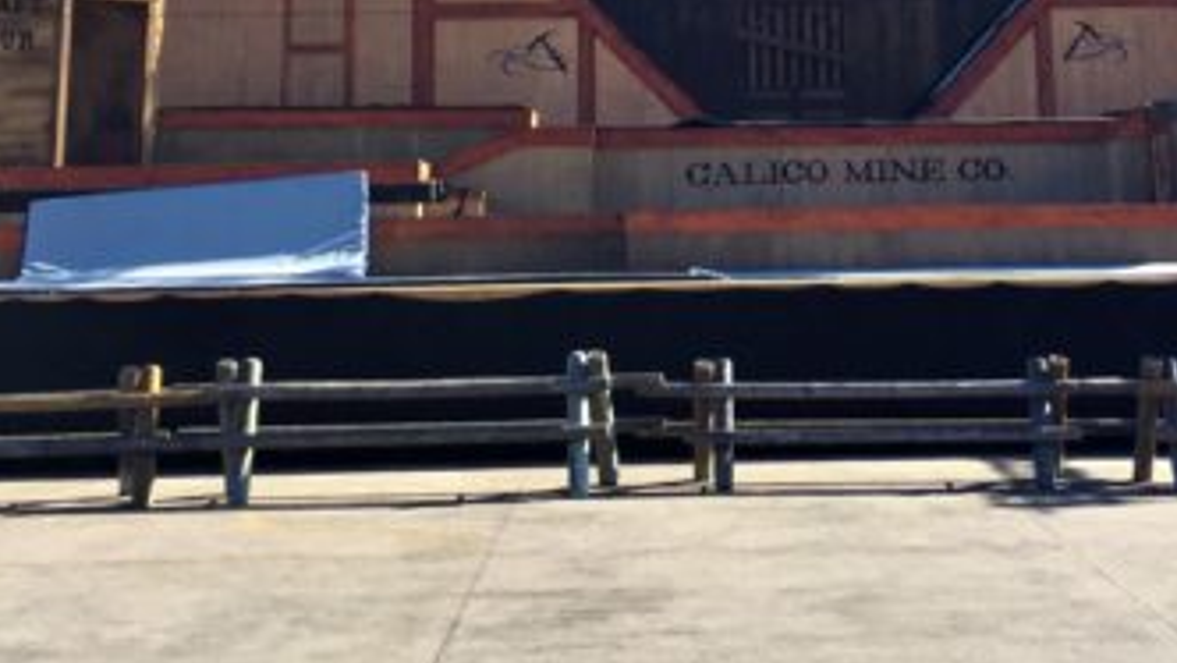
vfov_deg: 19.9
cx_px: 791
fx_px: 1811
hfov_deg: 35.6
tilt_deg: +10.0
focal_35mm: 58
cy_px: -48
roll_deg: -0.7
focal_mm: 4.15
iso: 32
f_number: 2.2
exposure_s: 1/557
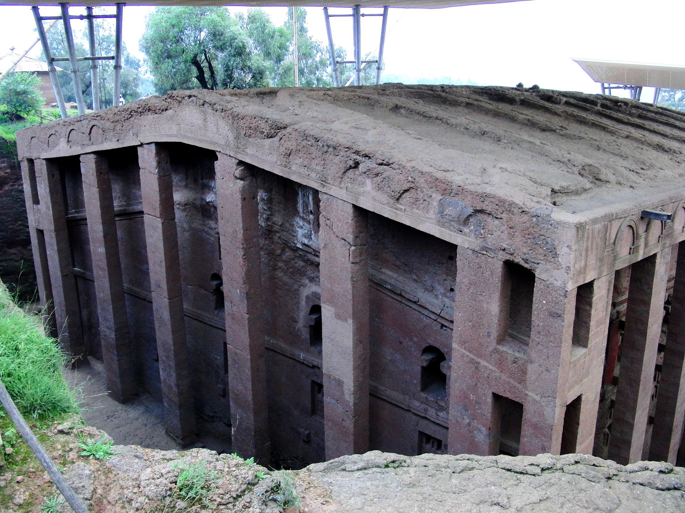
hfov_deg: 50.1
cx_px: 342
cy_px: 256
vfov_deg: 38.7
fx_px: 732
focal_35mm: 37
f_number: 3.6
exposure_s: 1/80
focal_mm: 6.42
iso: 250
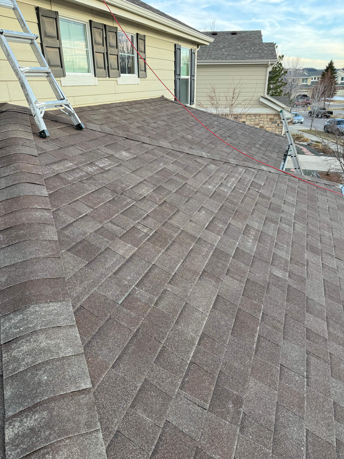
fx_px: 318
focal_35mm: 24
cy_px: 230
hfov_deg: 56.8
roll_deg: +0.6
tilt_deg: -23.9
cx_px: 172
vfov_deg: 71.6
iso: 100
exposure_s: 1/478
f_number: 1.78
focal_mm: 6.76
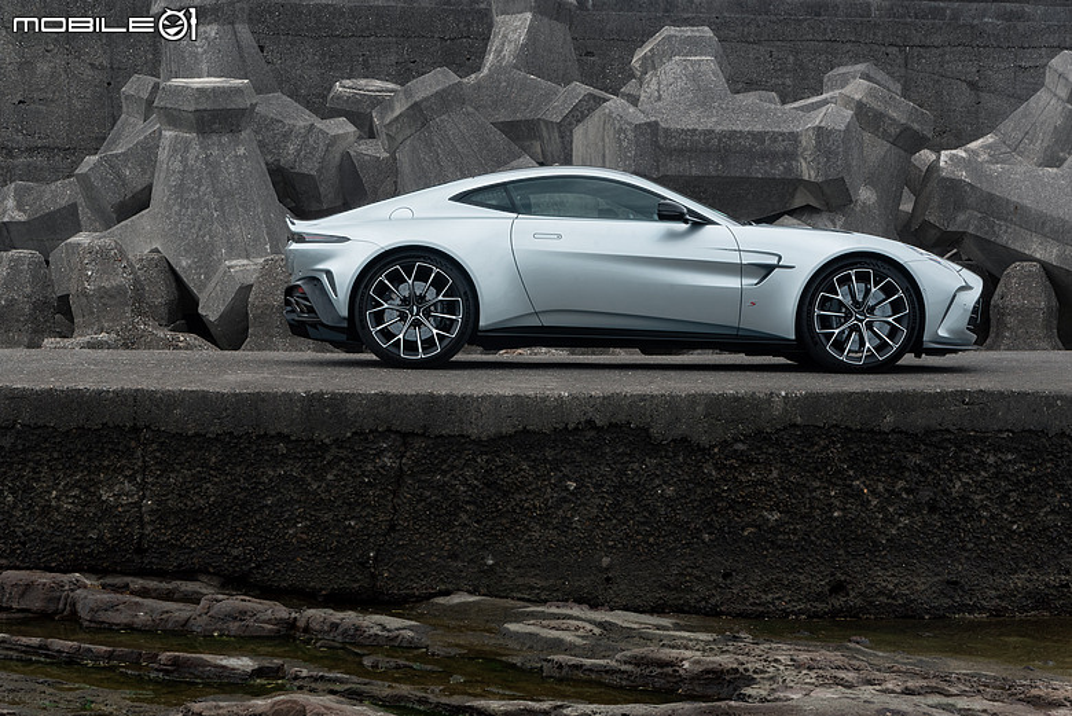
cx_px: 536
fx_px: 2026
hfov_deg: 29.6
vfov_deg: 20.0
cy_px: 358
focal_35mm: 68
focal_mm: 68
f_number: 5.6
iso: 400
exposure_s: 1/125
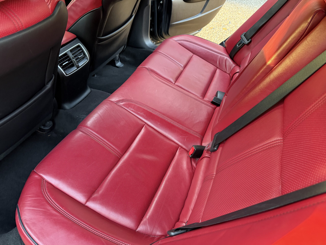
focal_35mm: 24
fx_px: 226
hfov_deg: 71.6
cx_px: 163
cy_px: 122
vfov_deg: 56.8
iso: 400
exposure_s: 1/60
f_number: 1.78
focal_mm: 6.76
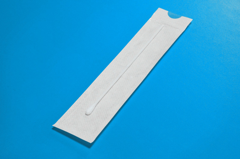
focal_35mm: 98
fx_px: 648
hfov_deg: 21.0
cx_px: 120
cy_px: 80
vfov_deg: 14.0
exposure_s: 1/40
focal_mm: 65
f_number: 13
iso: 1100
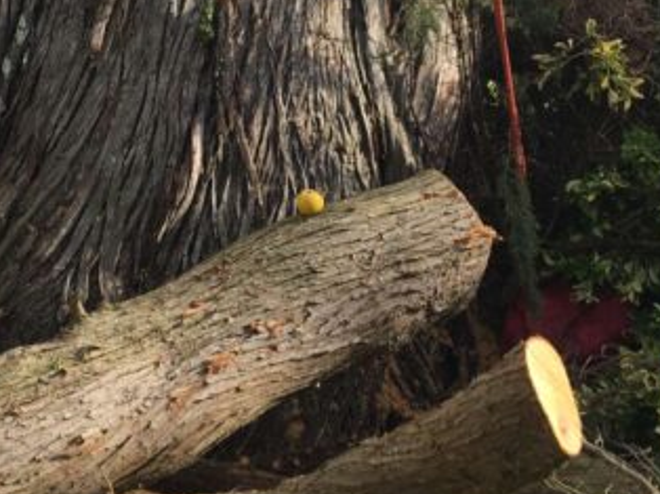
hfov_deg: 27.2
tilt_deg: -6.2
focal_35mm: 71
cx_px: 216
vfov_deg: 20.1
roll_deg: -1.6
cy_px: 17
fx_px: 1353
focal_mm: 4.15
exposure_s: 1/630
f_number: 2.2
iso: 25
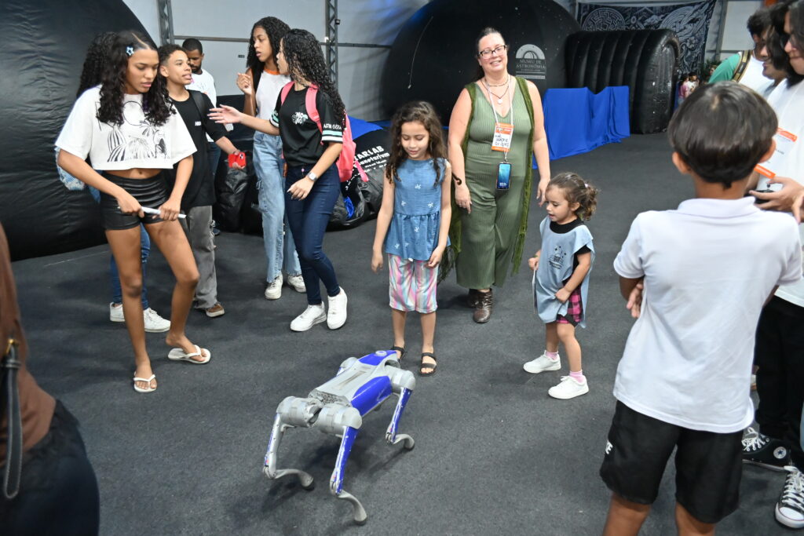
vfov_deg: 47.9
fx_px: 603
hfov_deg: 67.4
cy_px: 268
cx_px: 402
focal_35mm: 27
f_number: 4.5
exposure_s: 1/640
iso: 4000
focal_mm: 18
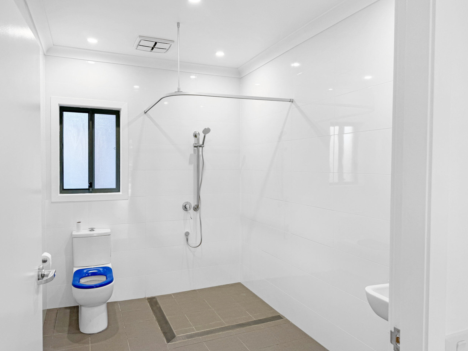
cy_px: 172
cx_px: 231
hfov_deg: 69.4
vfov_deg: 54.9
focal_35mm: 25
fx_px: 338
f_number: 1.78
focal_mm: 6.76
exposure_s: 1/100
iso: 64
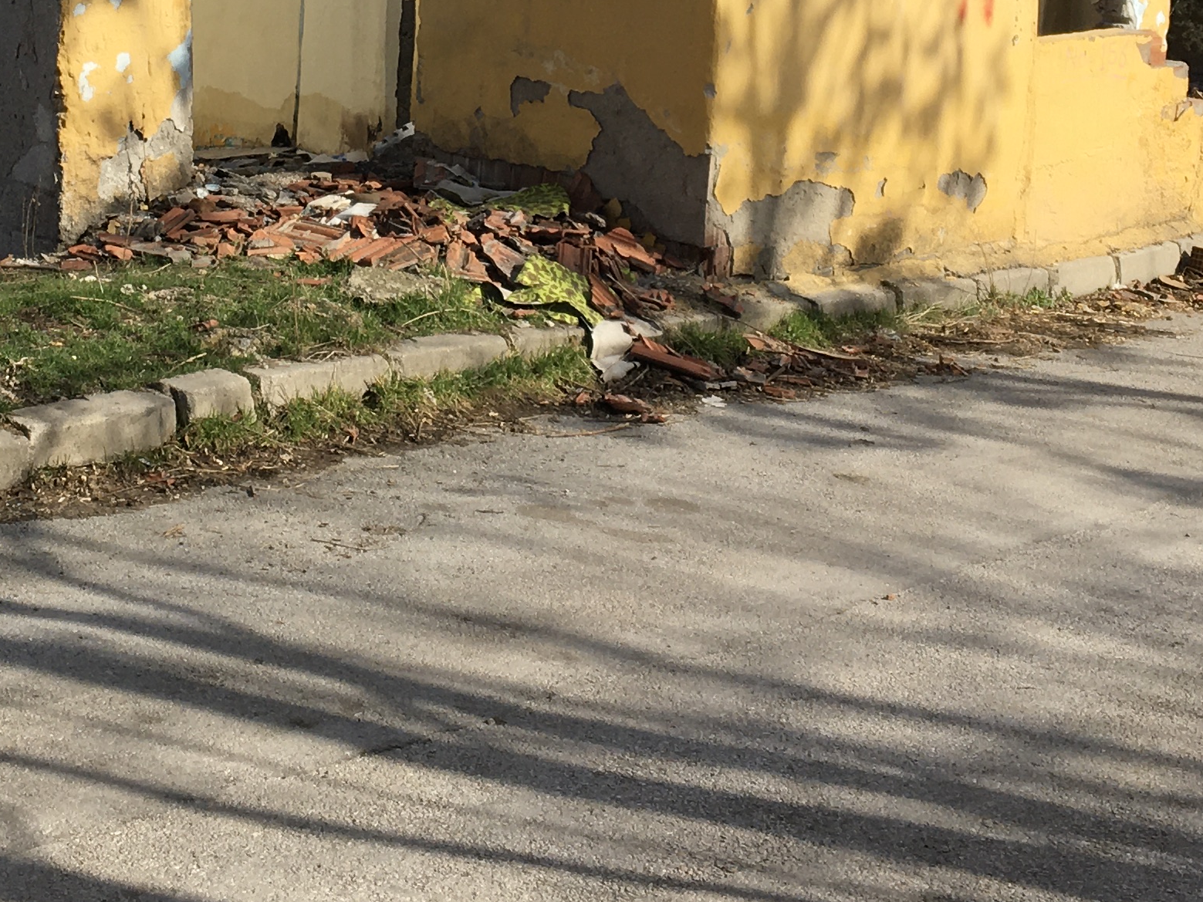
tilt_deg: -8.1
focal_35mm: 75
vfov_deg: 19.3
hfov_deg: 25.8
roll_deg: -0.2
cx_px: 373
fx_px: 2606
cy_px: 77
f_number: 2.2
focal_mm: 4.15
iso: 25
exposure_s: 1/1748
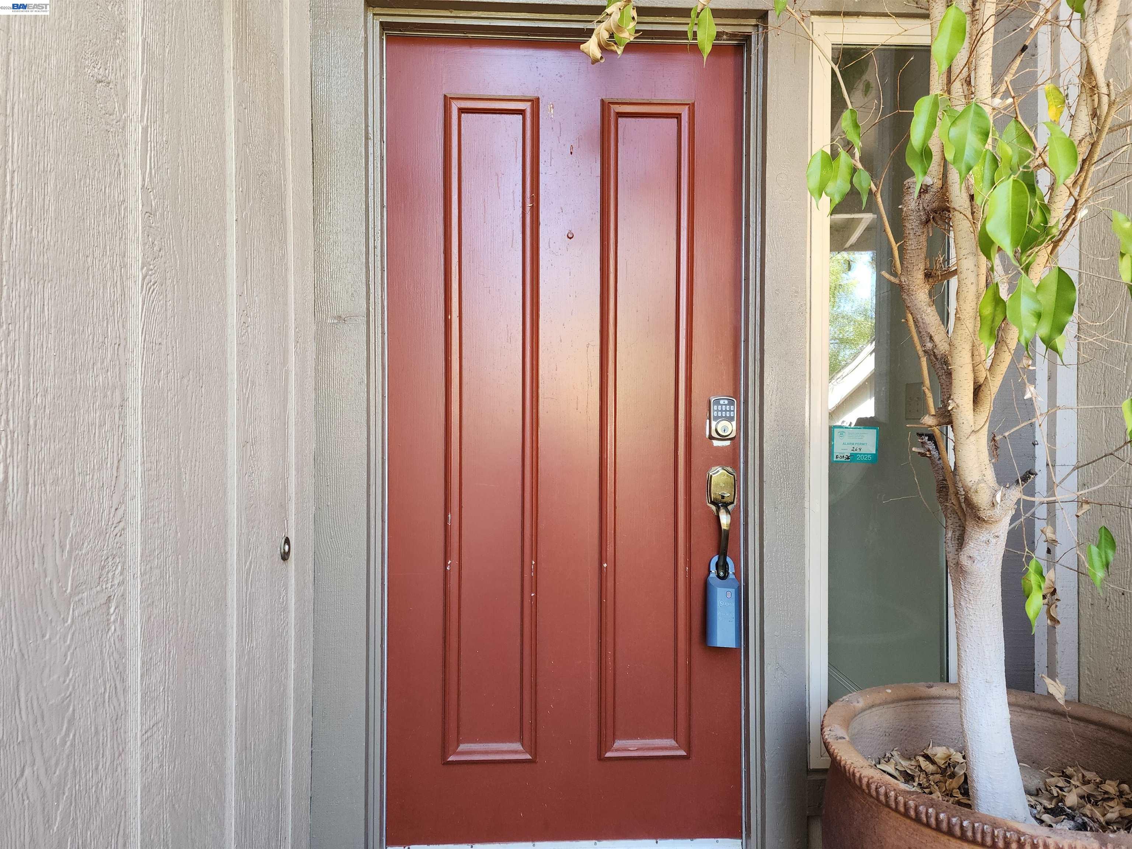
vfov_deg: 58.9
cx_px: 566
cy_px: 424
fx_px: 752
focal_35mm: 23
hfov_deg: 73.9
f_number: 1.8
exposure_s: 1/120
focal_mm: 6.4
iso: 160
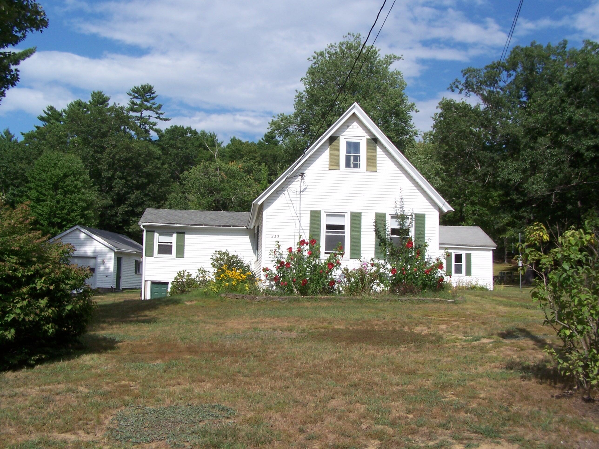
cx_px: 300
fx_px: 658
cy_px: 224
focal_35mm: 38
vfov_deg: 37.7
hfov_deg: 49.0
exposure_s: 1/500
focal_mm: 6.3
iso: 80
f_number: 5.6
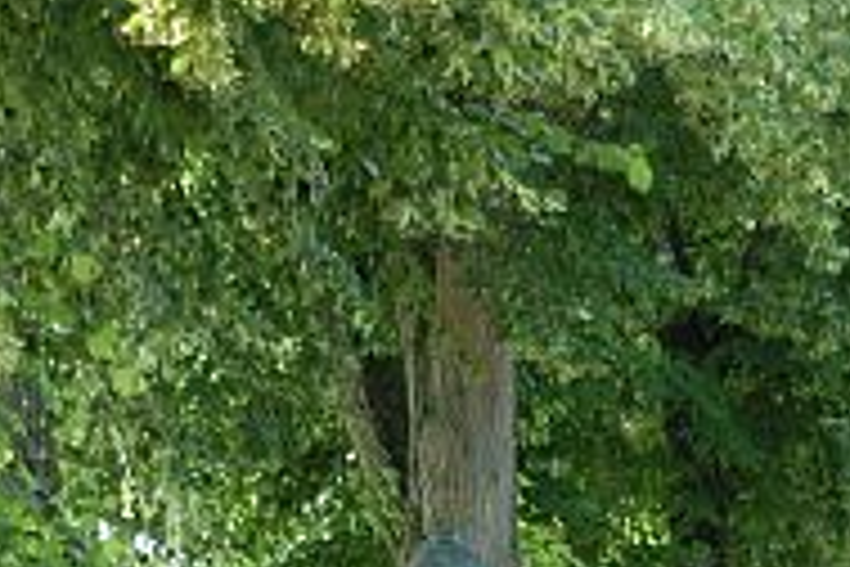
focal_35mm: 247
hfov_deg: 8.3
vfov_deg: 5.5
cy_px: 790
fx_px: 5831
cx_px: 742
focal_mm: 52
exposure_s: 1/60
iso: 200
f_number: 5
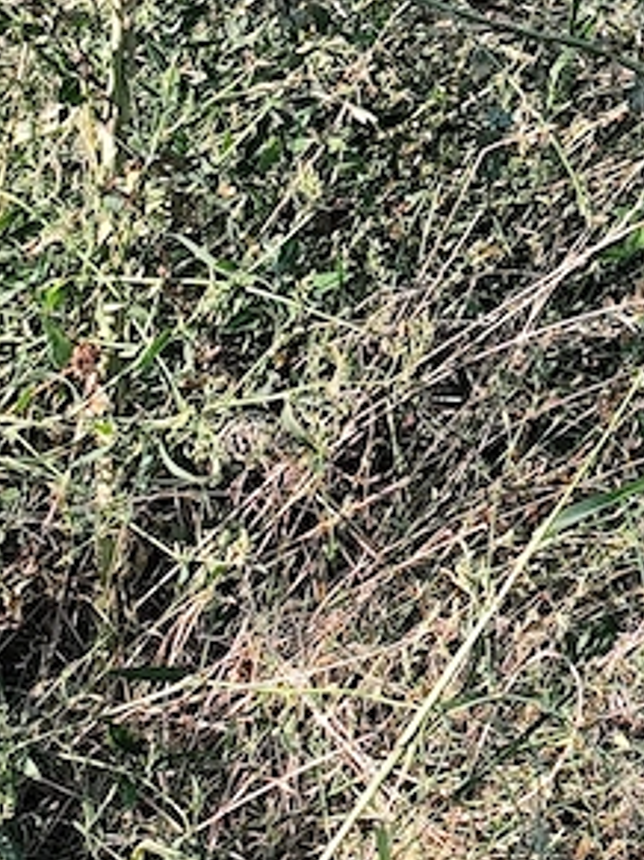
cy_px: -585
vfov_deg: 9.0
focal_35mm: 211
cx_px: 1400
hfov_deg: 6.8
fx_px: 5238
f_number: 1.65
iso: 50
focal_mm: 6.19
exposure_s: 1/324
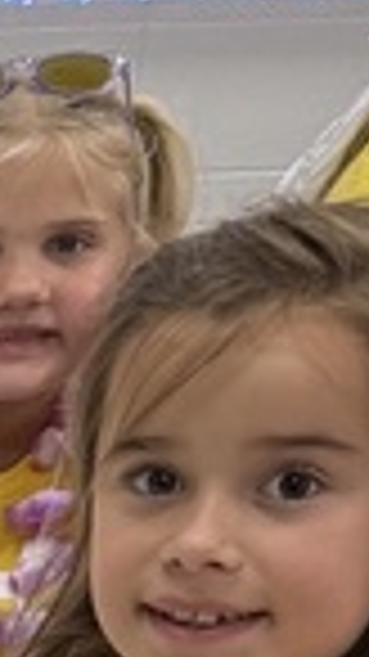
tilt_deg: -29.3
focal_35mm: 183
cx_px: -1184
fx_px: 3187
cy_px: 1534
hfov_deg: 5.6
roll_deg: +1.2
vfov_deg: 10.3
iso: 80
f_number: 1.78
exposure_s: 1/120
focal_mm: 6.76
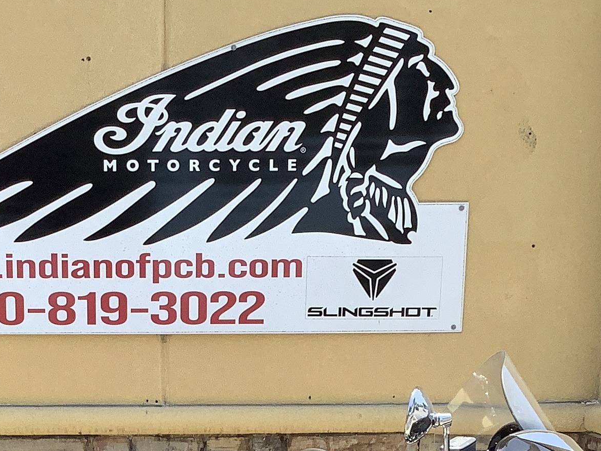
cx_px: 164
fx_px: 1493
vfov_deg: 16.1
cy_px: 610
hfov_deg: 22.6
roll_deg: +0.0
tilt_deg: -12.1
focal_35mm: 86
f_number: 2.4
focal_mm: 3.3
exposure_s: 1/590
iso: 25
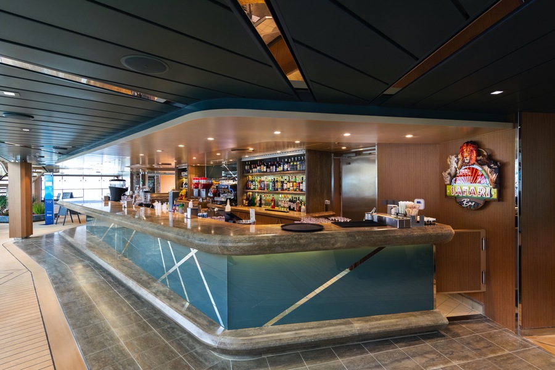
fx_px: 277
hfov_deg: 90.0
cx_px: 278
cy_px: 185
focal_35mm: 18
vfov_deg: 67.4
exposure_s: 1/60
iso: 1600
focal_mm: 18
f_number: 5.6
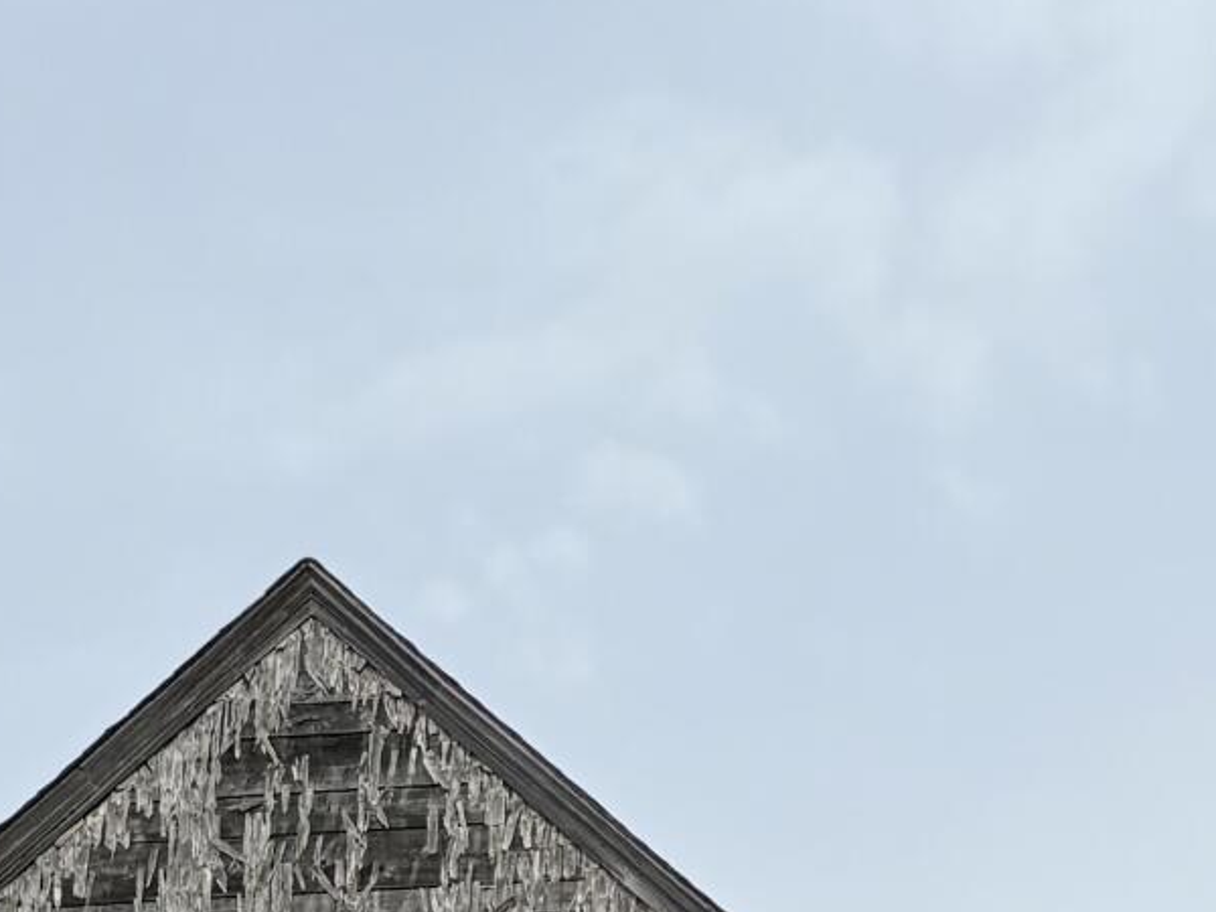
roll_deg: -1.4
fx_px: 4567
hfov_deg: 15.0
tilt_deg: +12.2
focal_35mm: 130
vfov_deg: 10.9
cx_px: 1098
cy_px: 1459
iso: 50
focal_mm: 5.96
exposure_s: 1/4425
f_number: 1.6
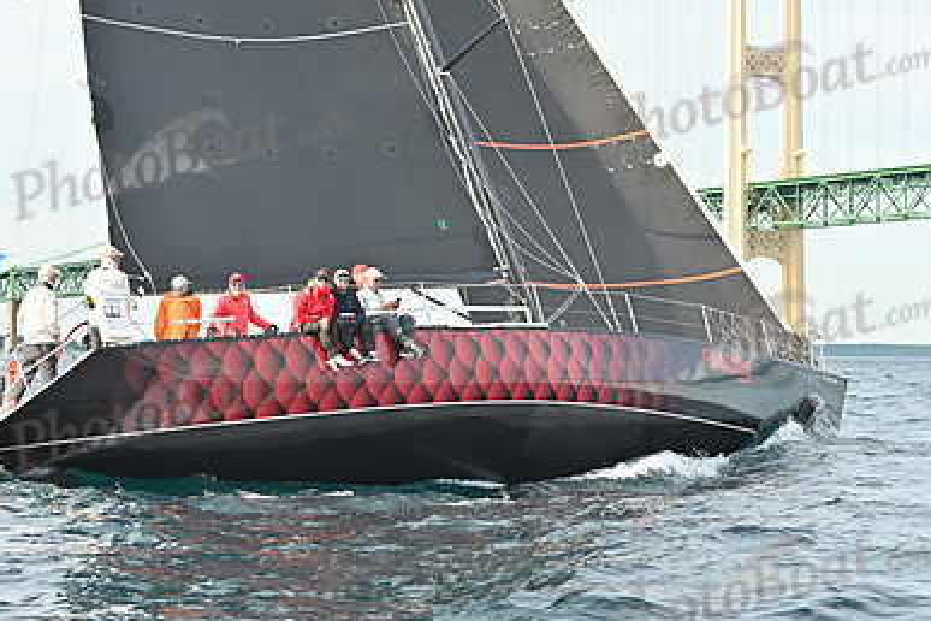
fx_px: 2715
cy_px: 249
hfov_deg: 19.5
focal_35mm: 105
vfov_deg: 13.0
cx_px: 476
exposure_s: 1/1000
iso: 320
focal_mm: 70
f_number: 4
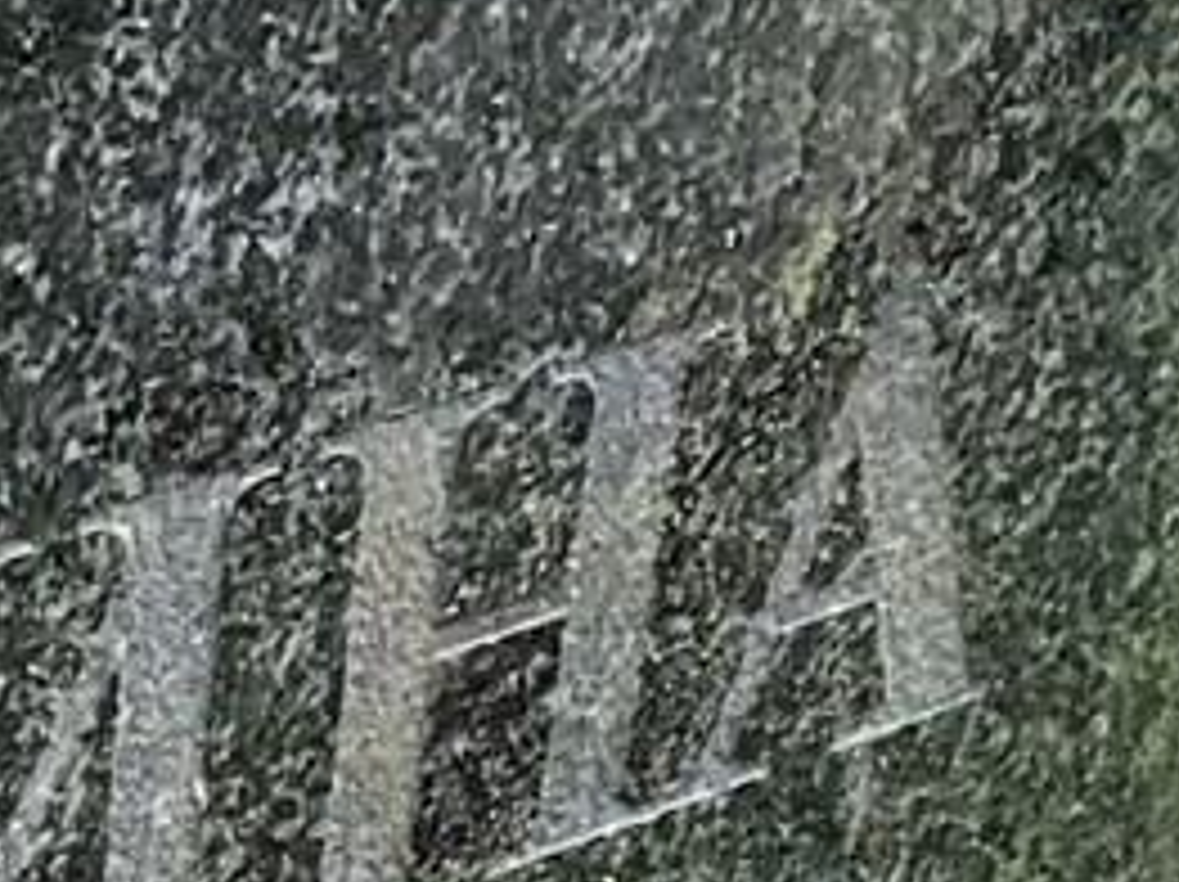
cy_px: 2102
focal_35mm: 143
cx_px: -693
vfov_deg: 9.3
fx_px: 4866
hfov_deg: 12.9
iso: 800
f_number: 1.8
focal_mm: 4.25
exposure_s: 1/30
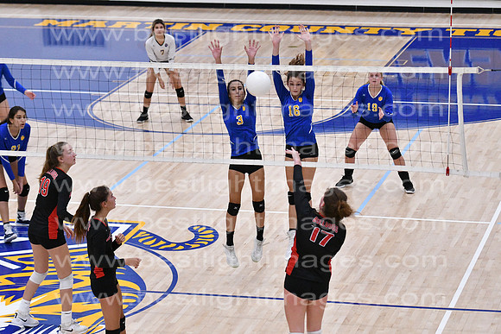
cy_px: 167
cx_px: 250
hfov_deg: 14.9
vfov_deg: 9.9
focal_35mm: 138
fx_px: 1921
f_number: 3.2
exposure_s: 1/1250
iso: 6400
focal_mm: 92
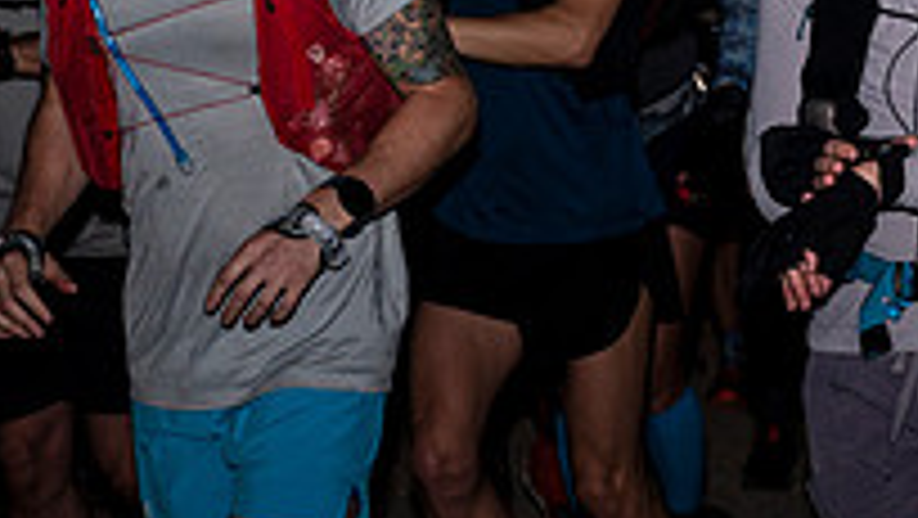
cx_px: 1008
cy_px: -176
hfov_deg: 9.8
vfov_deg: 5.6
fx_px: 5285
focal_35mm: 217
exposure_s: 1/200
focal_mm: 70
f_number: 4
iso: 320
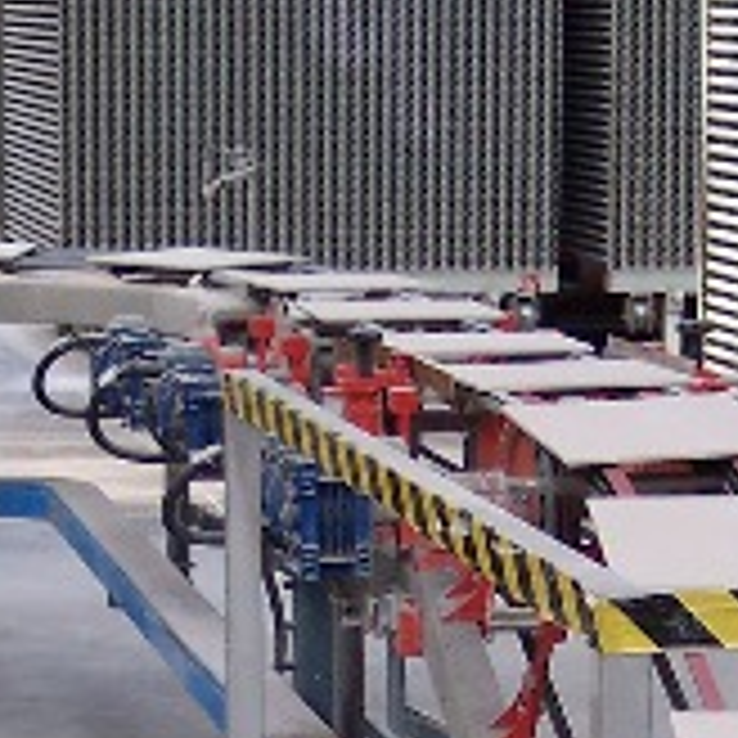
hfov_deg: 10.7
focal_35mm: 164
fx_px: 3956
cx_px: 346
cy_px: 788
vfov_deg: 10.5
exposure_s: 1/125
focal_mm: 8
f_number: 2.8
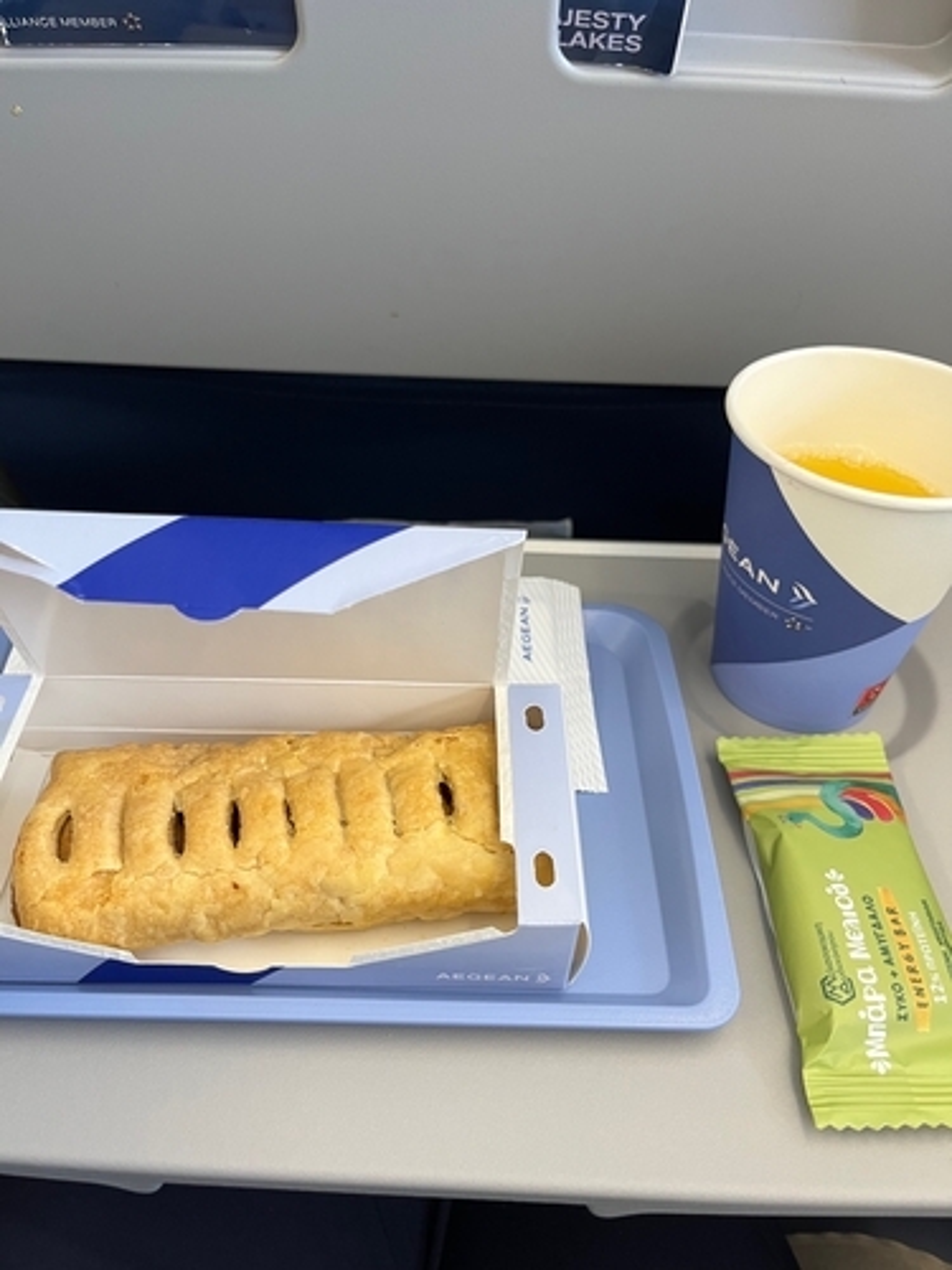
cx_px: 476
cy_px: 635
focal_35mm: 26
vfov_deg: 67.3
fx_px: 953
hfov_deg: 53.1
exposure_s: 1/52
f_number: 1.6
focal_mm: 5.1
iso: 160
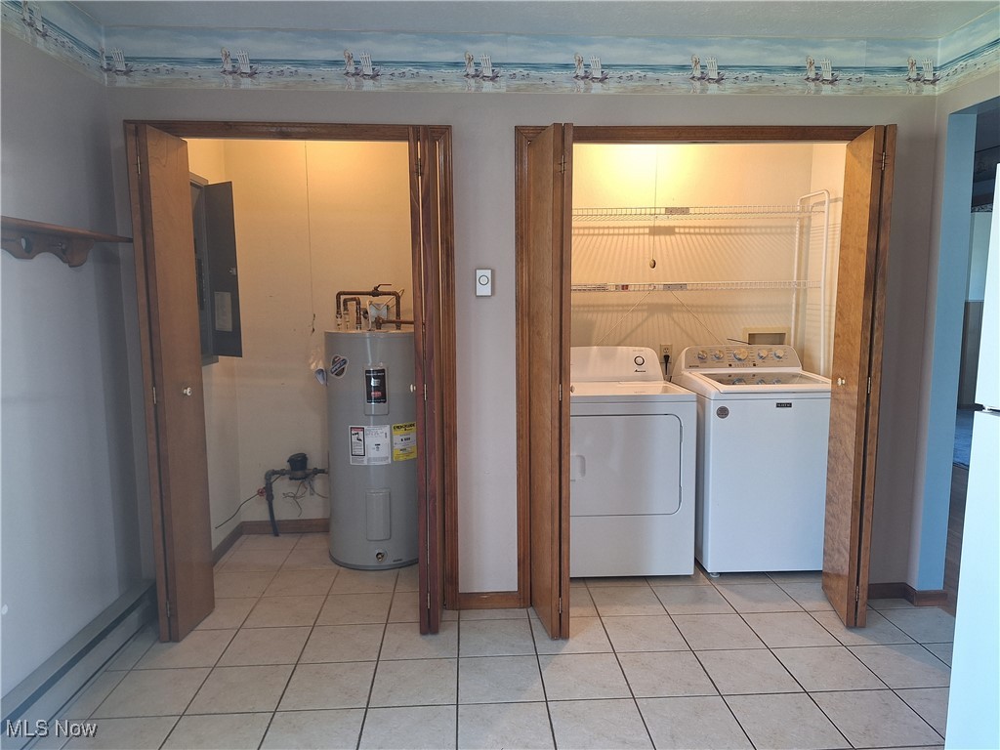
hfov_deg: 73.9
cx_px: 500
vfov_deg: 58.9
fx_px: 664
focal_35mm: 23
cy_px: 375
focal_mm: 5.54
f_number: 1.8
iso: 64
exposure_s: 1/40
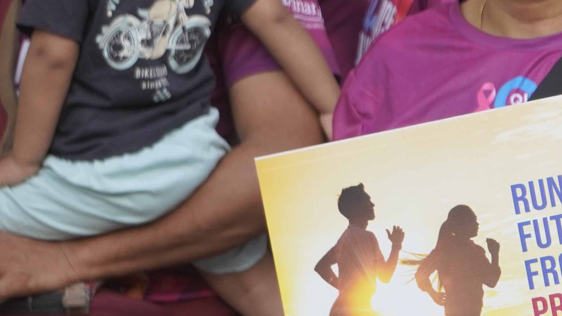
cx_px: 864
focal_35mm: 487
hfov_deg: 4.4
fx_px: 7257
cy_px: 313
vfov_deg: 2.5
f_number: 5.6
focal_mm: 100
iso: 400
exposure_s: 1/160
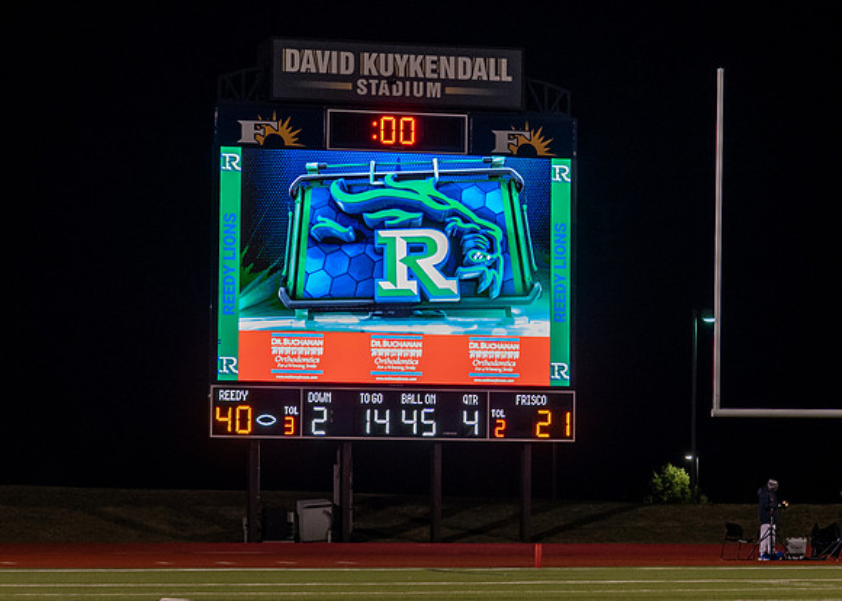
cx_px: 512
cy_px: 246
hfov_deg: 13.7
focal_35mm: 147
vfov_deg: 9.8
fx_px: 3515
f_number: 2.2
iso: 800
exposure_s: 1/400
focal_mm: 50
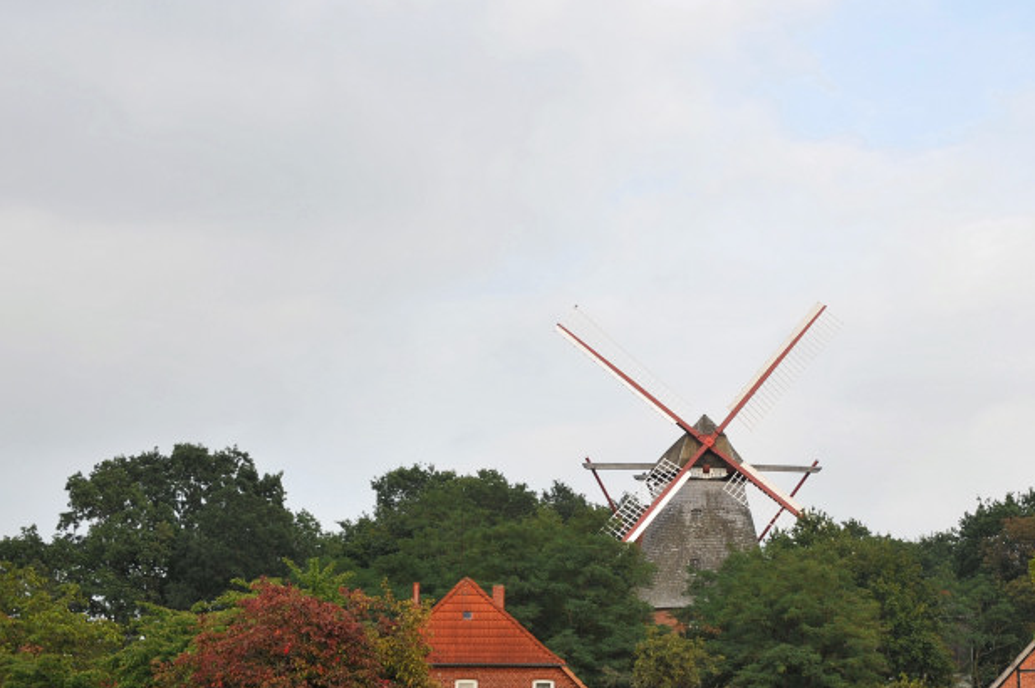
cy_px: 442
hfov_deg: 24.3
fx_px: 2384
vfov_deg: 16.4
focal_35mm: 83
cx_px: 723
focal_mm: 50
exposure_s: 1/250
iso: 200
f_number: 8
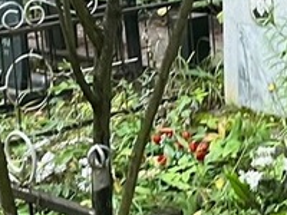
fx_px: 1103
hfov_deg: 14.7
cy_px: 76
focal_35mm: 133
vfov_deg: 11.1
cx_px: 241
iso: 160
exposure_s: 1/60
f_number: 1.5
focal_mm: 5.7
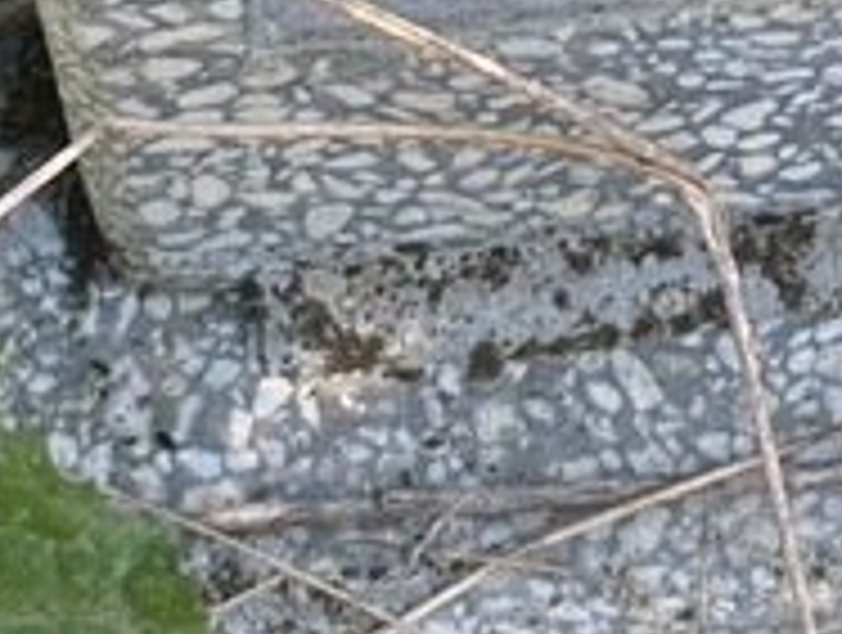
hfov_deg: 8.8
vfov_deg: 6.5
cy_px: -630
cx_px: 1067
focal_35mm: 222
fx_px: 5410
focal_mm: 6
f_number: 2
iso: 20
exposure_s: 1/261
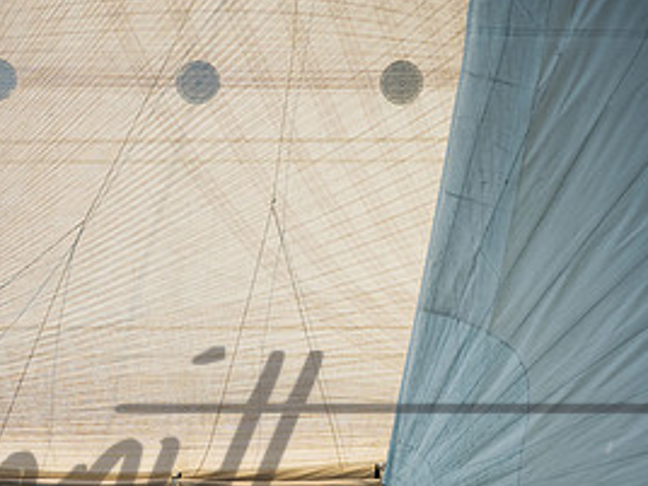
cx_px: -24
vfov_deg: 3.6
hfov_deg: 4.8
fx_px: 7787
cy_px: 465
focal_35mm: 416
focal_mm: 200
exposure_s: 1/500
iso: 320
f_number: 6.3
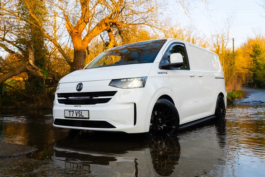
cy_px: 88
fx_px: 243
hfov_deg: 57.2
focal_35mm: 33
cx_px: 132
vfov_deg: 40.0
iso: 500
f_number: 10
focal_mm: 33
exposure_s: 1/80
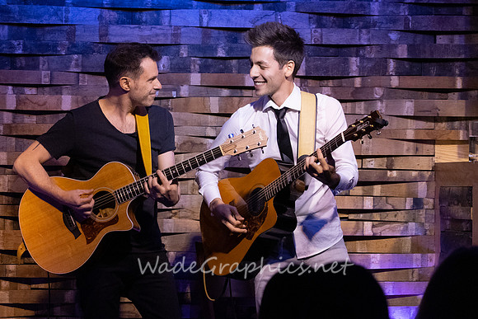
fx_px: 2334
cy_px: 151
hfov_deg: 11.7
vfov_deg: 7.8
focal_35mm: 176
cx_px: 190
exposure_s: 1/200
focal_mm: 130
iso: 6400
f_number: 6.3
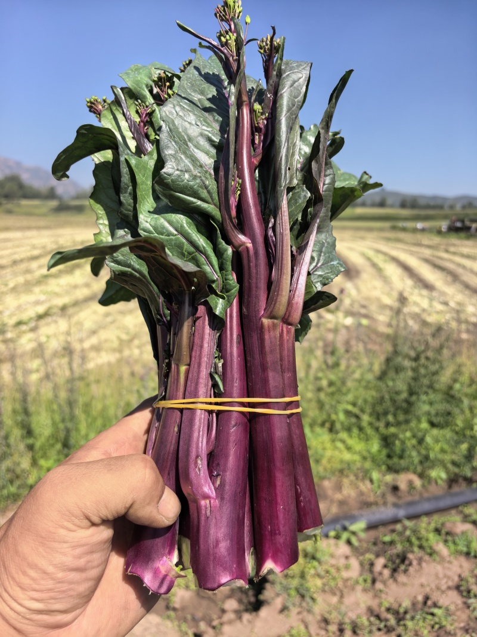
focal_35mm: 24
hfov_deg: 56.8
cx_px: 238
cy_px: 318
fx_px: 441
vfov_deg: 71.6
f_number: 2
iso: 50
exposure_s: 1/2857
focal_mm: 5.75
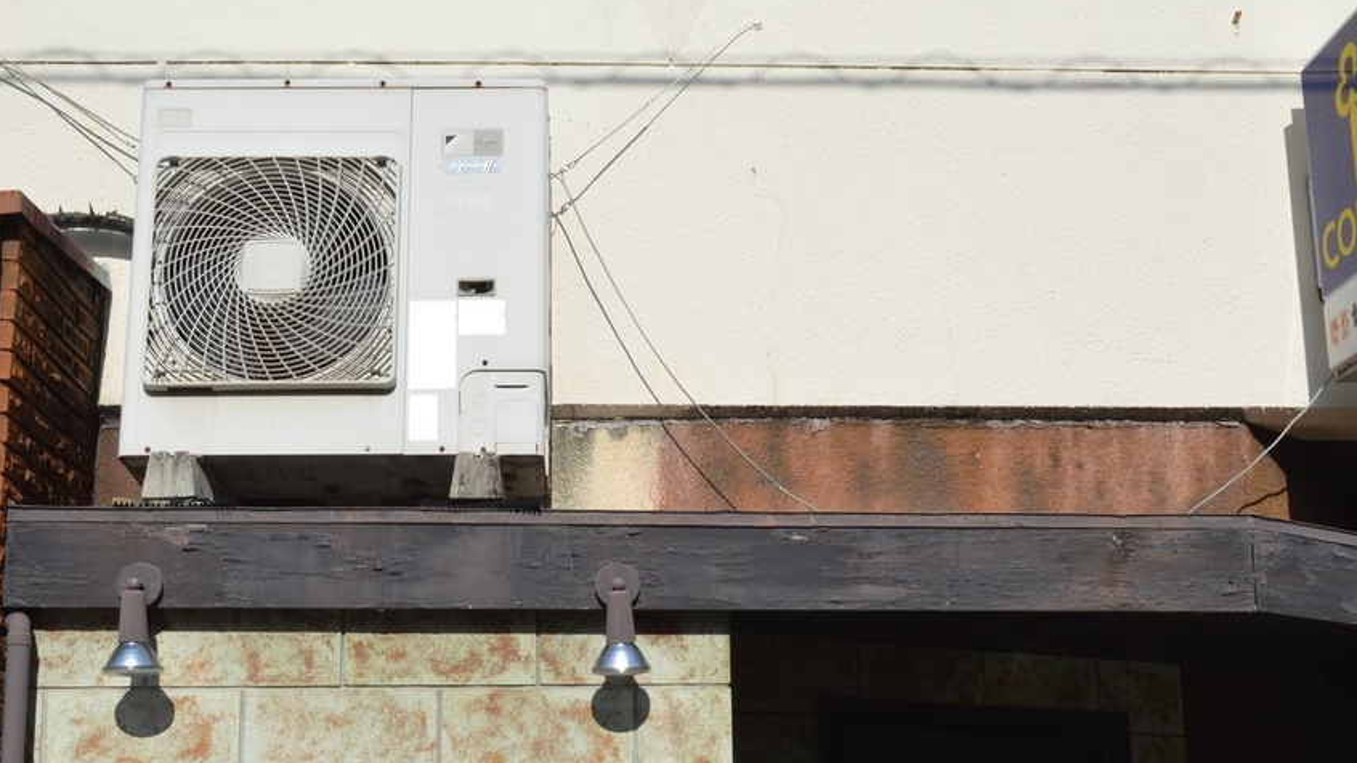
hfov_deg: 42.1
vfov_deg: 24.3
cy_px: 492
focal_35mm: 49
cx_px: 626
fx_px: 1763
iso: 400
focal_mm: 22
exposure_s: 1/500
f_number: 11
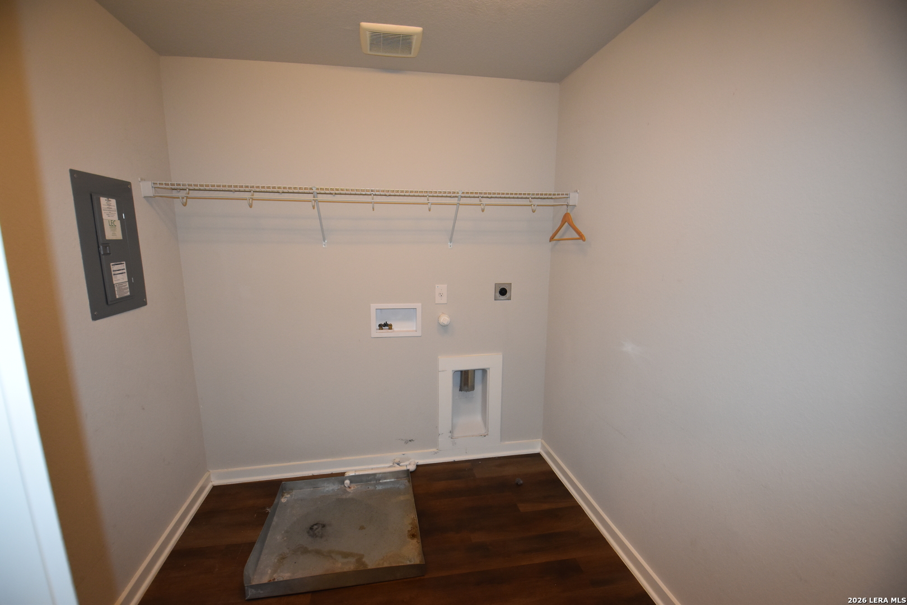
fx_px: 378
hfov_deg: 100.4
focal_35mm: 15
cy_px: 302
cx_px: 454
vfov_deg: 77.3
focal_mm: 10
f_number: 3.5
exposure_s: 1/125
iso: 900
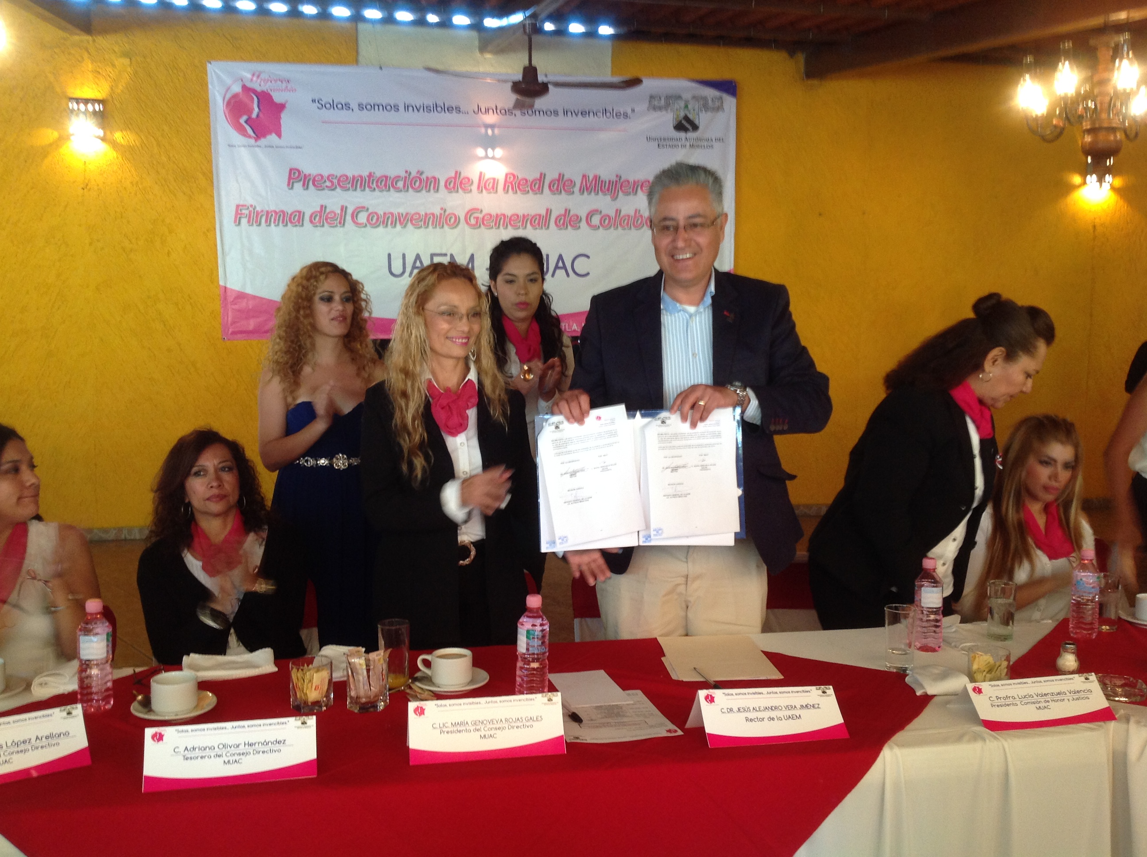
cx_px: 574
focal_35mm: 35
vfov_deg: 40.6
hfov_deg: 52.7
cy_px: 428
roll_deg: -0.5
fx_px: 1158
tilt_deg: -3.5
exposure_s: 1/15
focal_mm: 4.28
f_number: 2.4
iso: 100
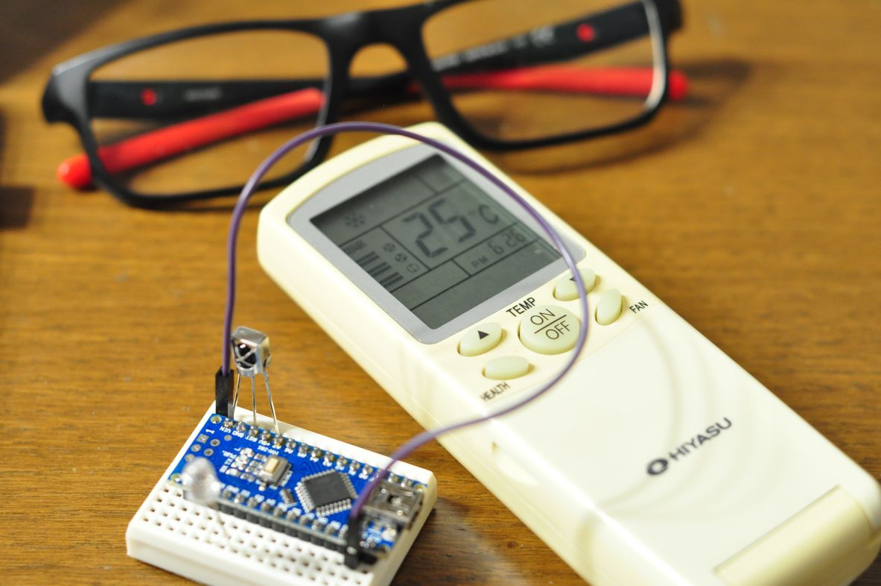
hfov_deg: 27.0
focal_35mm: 75
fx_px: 1833
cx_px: 440
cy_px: 293
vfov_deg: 18.1
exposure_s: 1/30
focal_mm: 50
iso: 1000
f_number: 3.5
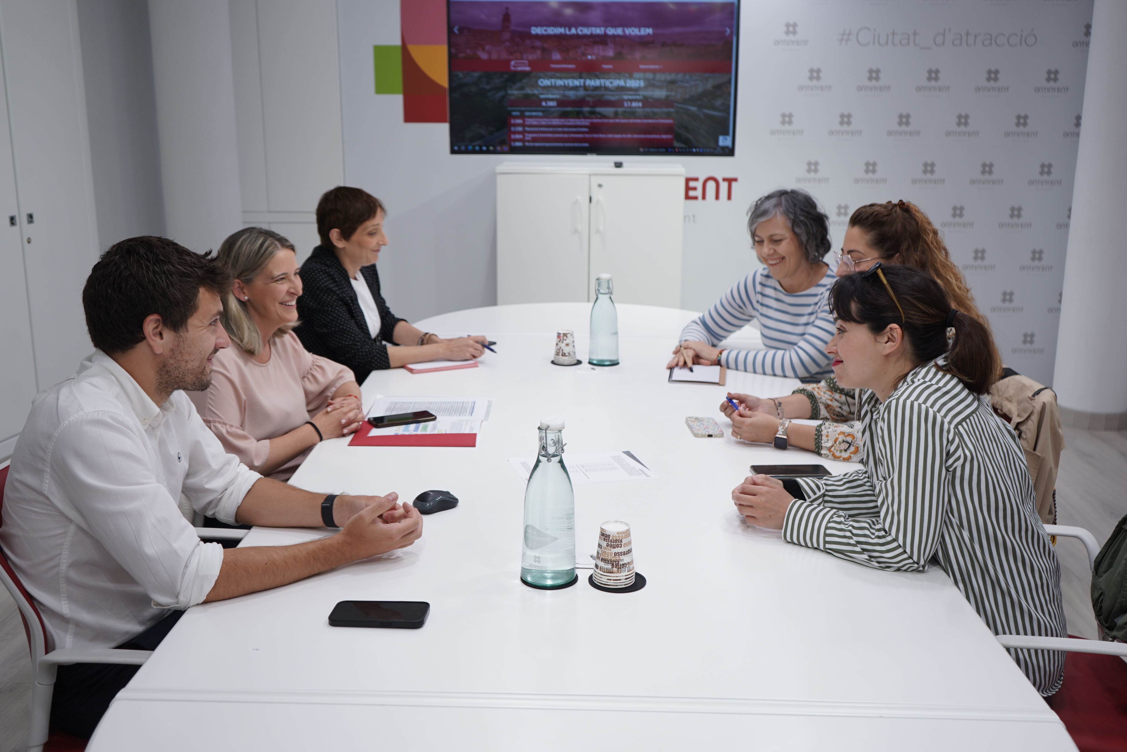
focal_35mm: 35
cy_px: 376
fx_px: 1096
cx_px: 564
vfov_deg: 37.9
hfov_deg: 54.4
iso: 200
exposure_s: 1/125
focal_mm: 35
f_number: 4
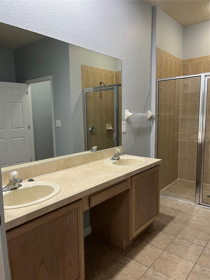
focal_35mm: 26
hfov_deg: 53.1
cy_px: 140
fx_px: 210
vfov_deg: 67.3
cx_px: 105
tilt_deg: -7.9
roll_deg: -0.8
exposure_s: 1/60
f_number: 1.6
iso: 160
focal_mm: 5.1
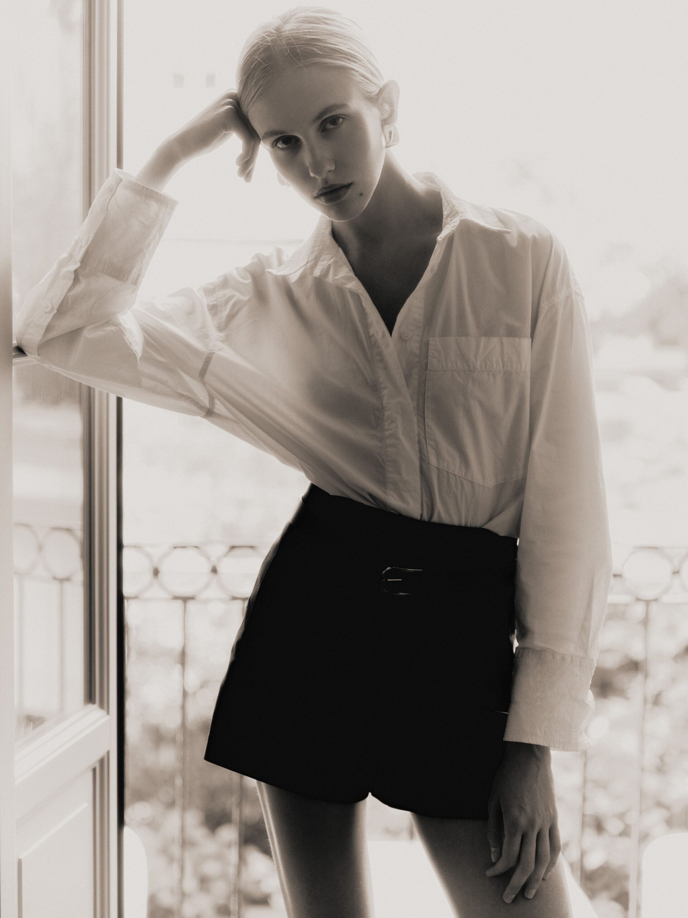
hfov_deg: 18.7
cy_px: 459
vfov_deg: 24.7
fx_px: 2094
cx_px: 344
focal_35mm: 79
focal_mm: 100
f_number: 4
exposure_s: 1/125
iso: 800
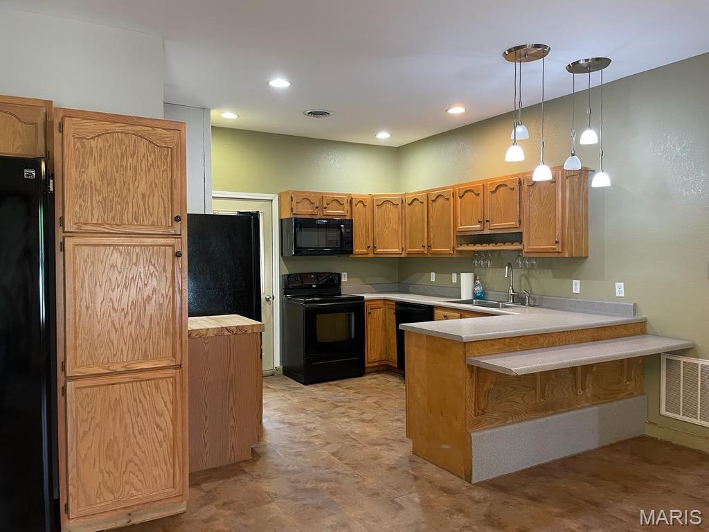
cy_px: 266
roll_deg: +1.0
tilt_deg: -0.8
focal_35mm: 26
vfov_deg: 53.1
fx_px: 533
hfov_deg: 67.3
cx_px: 354
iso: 250
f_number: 1.6
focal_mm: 4.2
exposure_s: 1/60
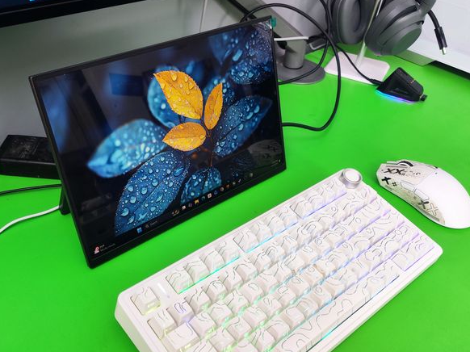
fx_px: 448
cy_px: 200
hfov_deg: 54.9
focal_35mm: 33
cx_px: 187
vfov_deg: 42.8
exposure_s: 1/120
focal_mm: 6.92
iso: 232
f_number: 1.9
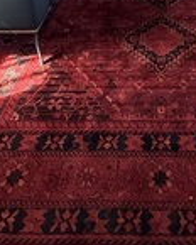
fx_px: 341
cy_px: -76
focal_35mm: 47
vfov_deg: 30.7
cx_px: 158
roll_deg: +0.2
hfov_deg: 31.2
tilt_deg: -18.0
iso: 200
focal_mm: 2.22
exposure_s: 1/99
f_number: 2.2
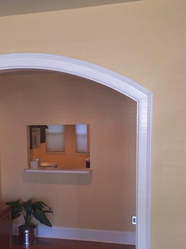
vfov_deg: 43.5
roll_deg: +1.3
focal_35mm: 43
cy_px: 156
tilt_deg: -7.2
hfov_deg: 33.2
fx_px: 308
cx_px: 60
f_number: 2.2
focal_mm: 4.15
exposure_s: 1/30
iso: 32
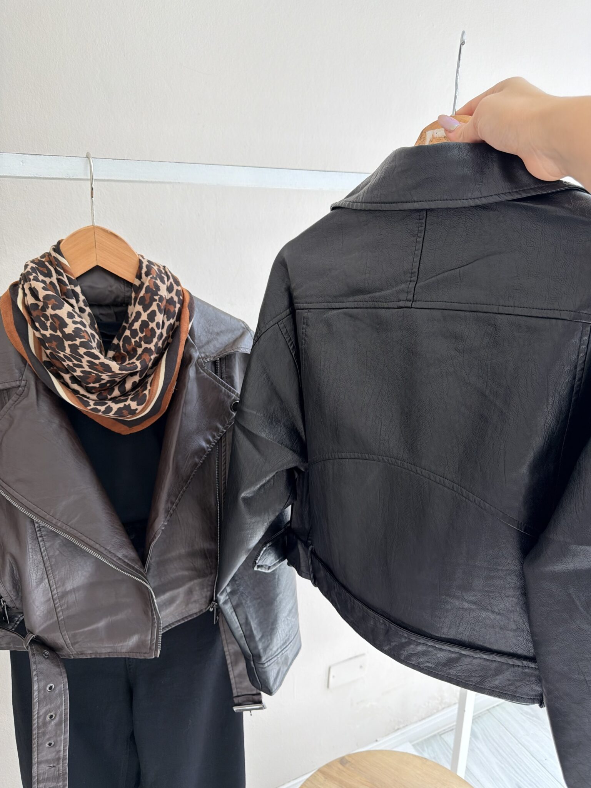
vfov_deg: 71.6
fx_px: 546
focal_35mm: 24
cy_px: 394
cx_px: 296
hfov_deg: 56.8
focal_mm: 6.76
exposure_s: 1/304
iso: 80
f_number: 1.78
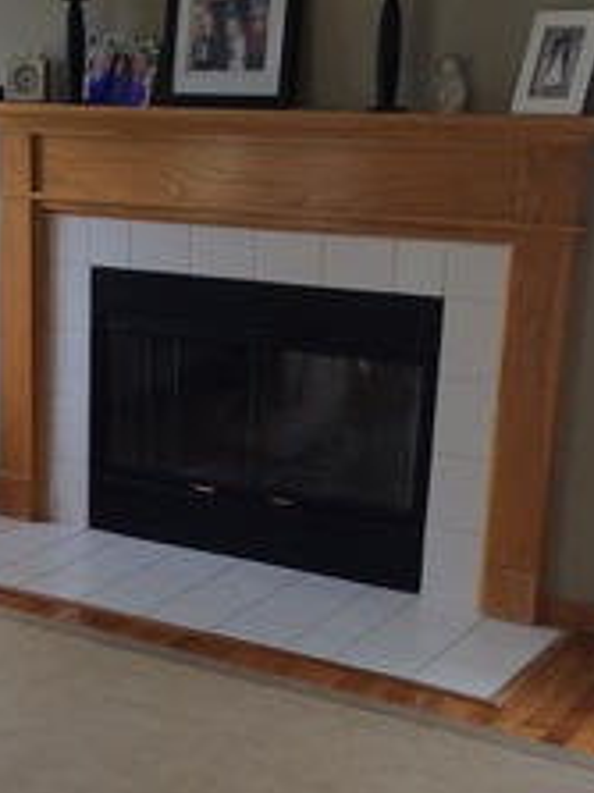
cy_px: 509
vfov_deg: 27.3
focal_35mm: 71
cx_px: 87
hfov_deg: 20.4
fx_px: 1626
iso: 40
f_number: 2.4
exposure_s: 1/24
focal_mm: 3.3
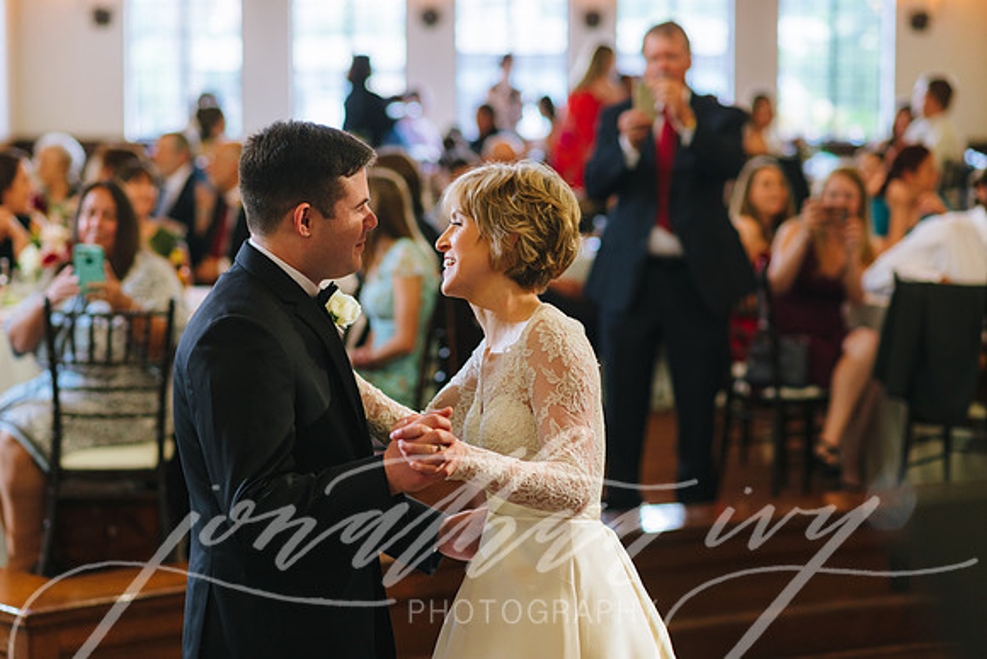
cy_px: 330
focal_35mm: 85
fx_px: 2331
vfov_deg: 16.1
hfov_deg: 23.9
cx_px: 494
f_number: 2.5
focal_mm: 85
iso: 320
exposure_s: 1/160
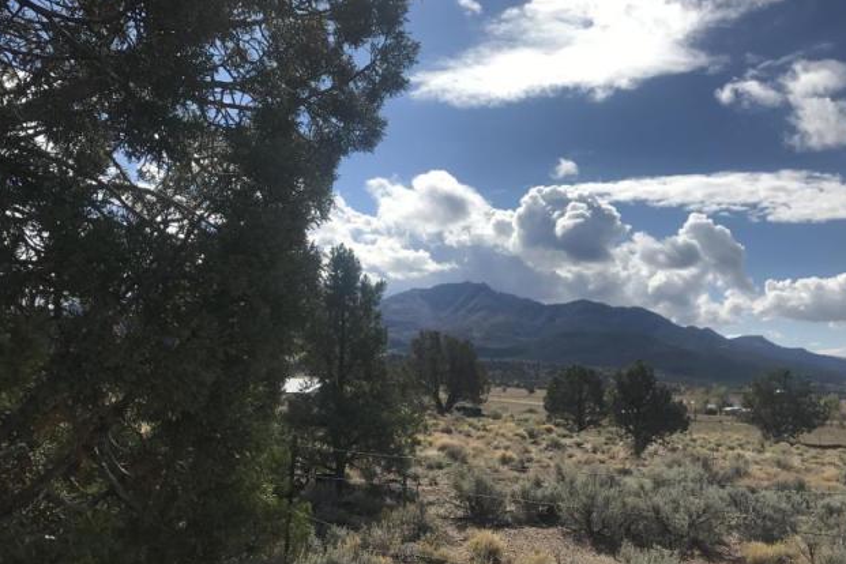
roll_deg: -0.3
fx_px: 705
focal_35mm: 30
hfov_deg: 61.9
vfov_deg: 43.5
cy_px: 316
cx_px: 425
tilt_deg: +2.1
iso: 20
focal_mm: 3.99
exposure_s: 1/4566
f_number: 1.8
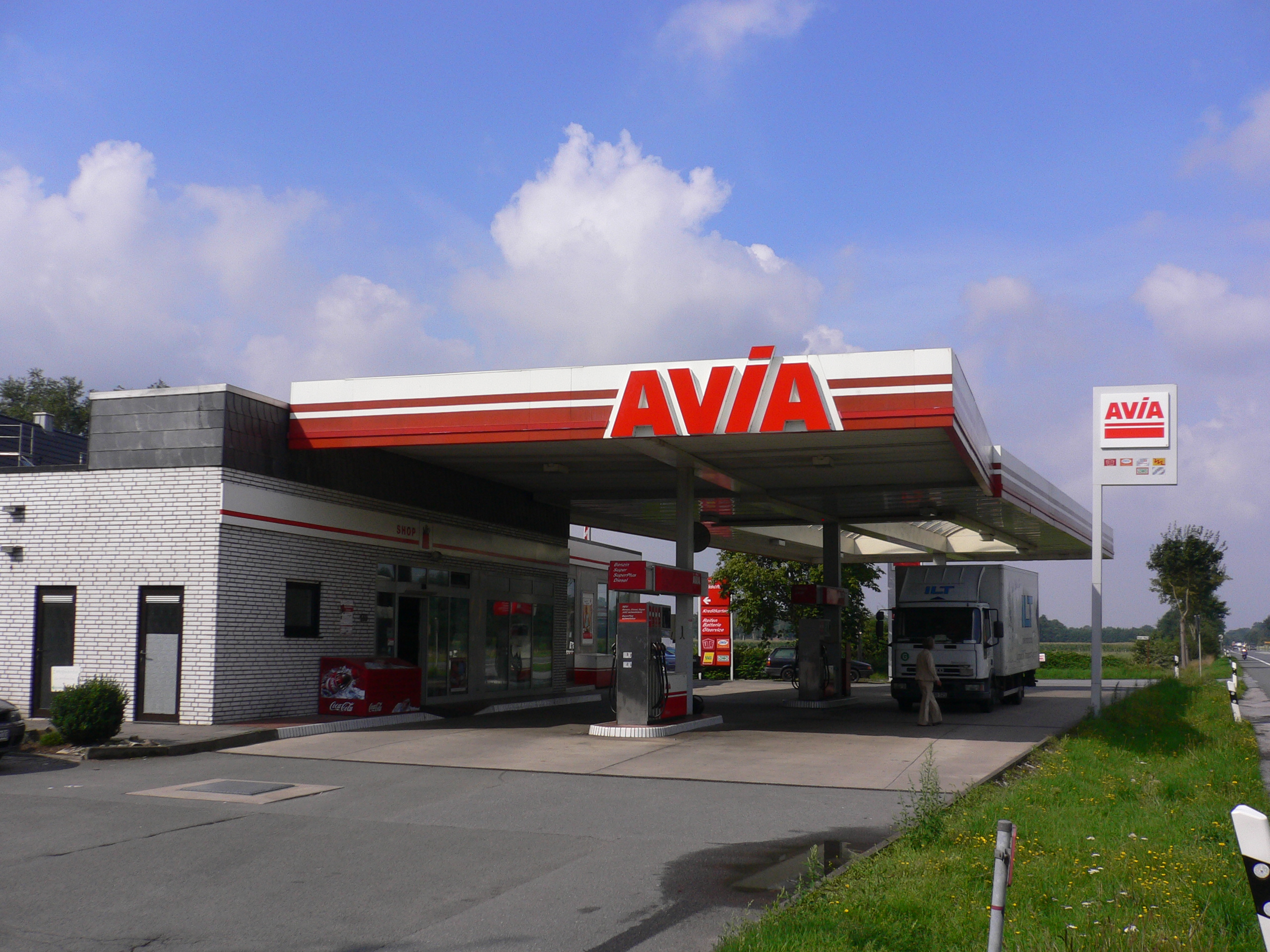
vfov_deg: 40.7
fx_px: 1284
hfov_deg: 52.6
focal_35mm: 35
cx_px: 635
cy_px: 476
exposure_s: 1/500
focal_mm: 5.8
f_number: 5.6
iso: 80
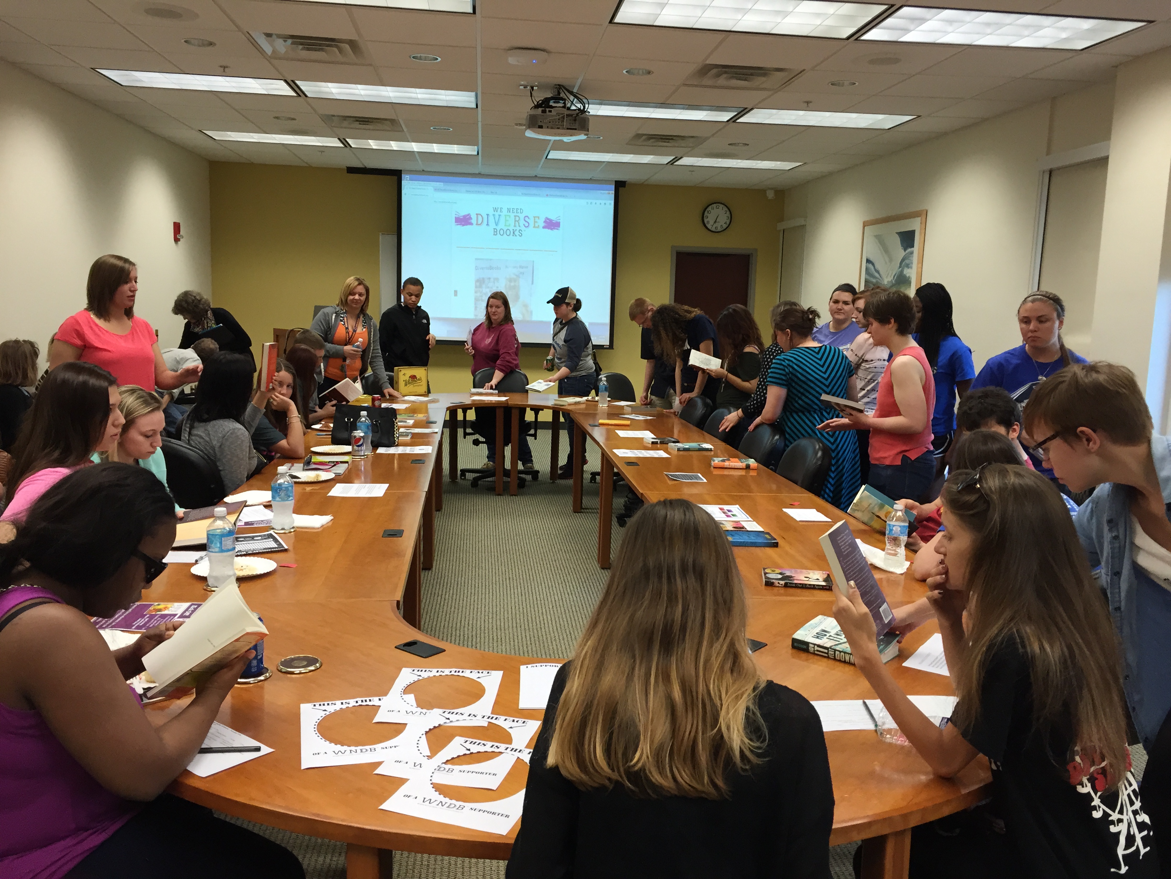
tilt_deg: -6.9
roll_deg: -0.2
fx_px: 981
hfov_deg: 61.7
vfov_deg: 48.2
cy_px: 440
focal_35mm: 29
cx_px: 586
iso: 32
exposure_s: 1/30
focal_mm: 4.15
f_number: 2.2
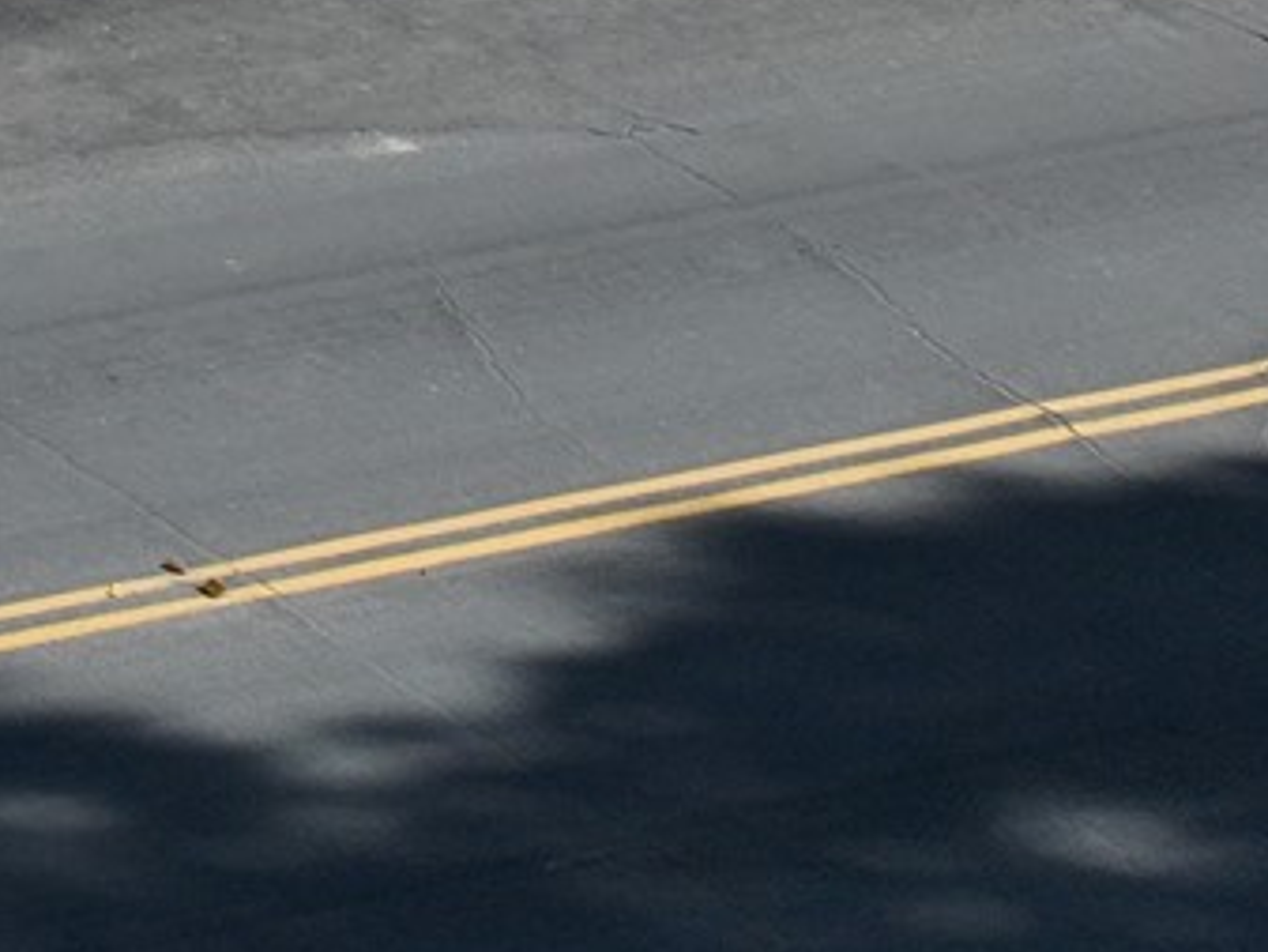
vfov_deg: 9.2
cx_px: -2180
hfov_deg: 10.6
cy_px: -1262
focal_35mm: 146
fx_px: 5350
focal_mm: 12.29
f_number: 2.8
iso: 110
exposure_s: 1/1600
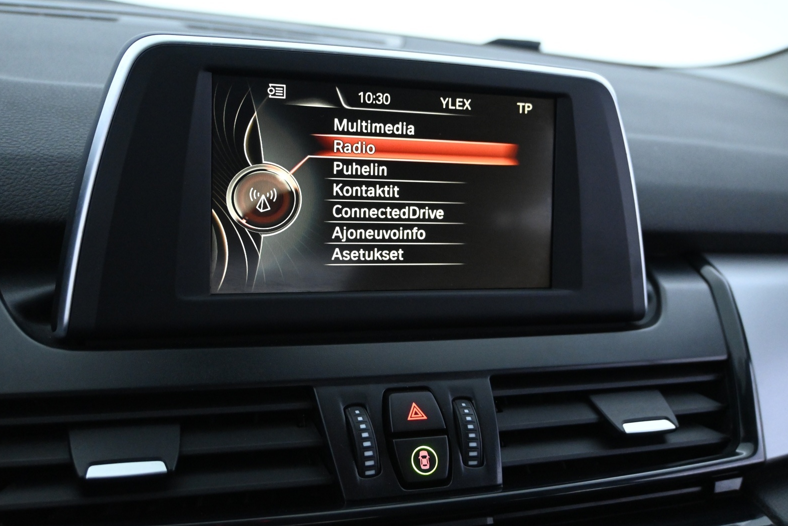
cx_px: 391
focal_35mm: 39
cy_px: 256
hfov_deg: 50.1
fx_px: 843
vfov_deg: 34.6
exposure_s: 1/40
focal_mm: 25
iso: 4000
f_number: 4.2
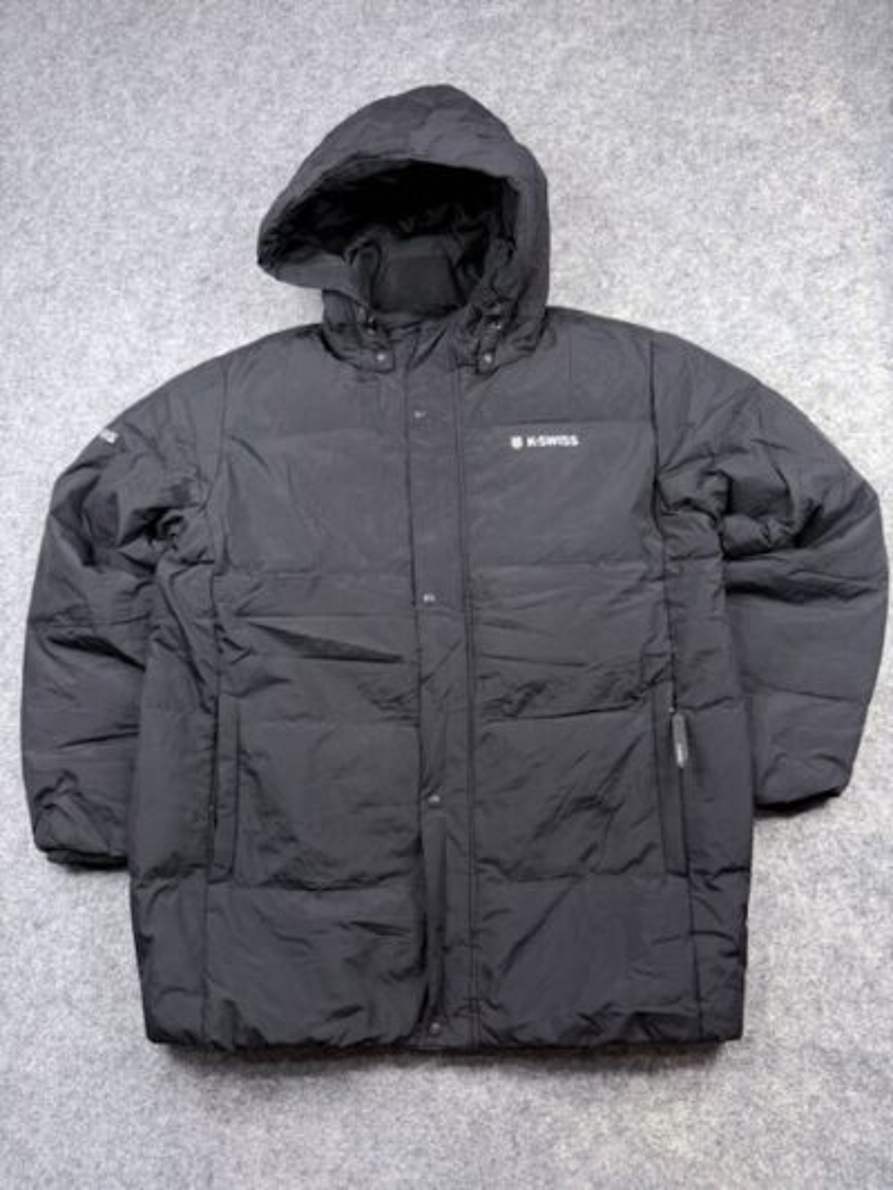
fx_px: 825
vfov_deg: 71.6
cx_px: 446
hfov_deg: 56.8
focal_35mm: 24
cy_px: 595
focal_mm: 6.76
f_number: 1.78
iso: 125
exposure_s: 1/100
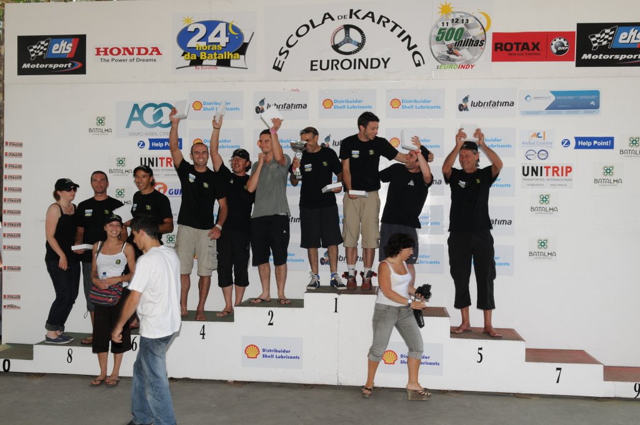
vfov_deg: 36.8
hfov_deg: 53.2
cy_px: 212
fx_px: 639
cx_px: 320
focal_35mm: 36
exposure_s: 1/60
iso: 200
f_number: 8
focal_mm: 24
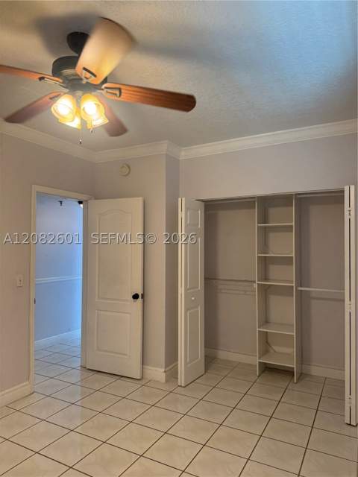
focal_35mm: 24
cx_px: 179
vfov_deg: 71.6
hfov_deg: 56.8
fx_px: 331
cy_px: 238
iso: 200
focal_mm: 6.76
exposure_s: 1/120
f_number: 1.78
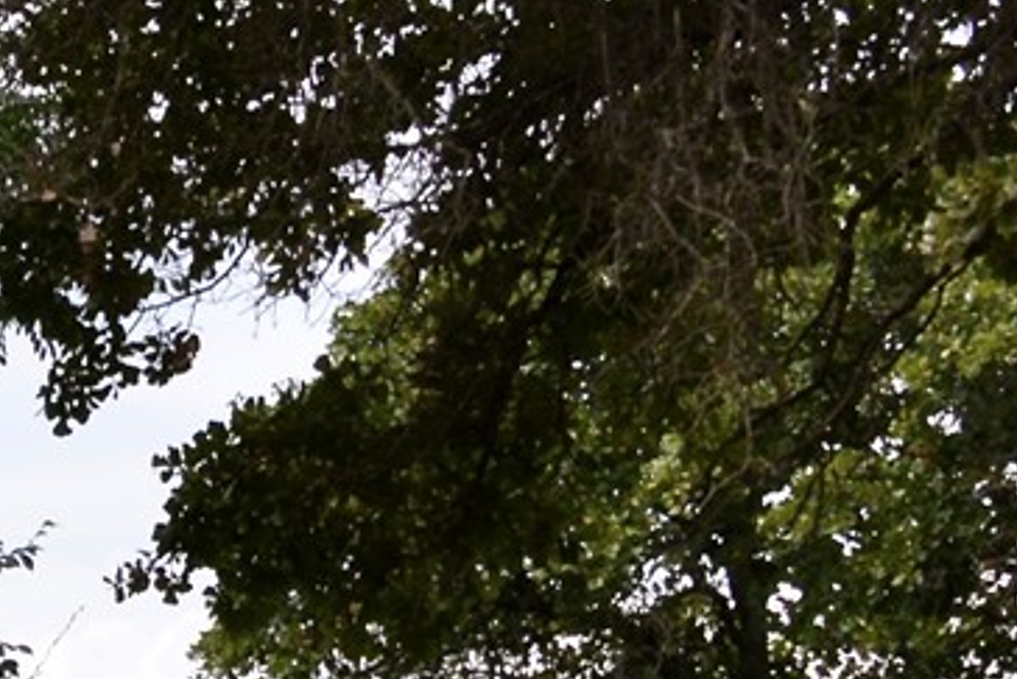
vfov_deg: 7.2
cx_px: -1108
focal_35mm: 179
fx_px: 5058
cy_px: 1663
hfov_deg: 10.4
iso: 320
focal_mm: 32
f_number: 13
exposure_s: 1/200
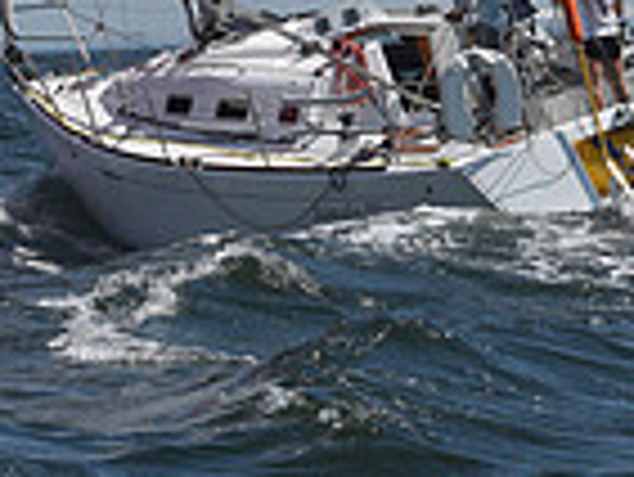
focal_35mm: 277
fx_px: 5078
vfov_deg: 5.2
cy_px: -810
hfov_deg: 7.1
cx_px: -20
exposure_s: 1/1250
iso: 320
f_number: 11
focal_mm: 70
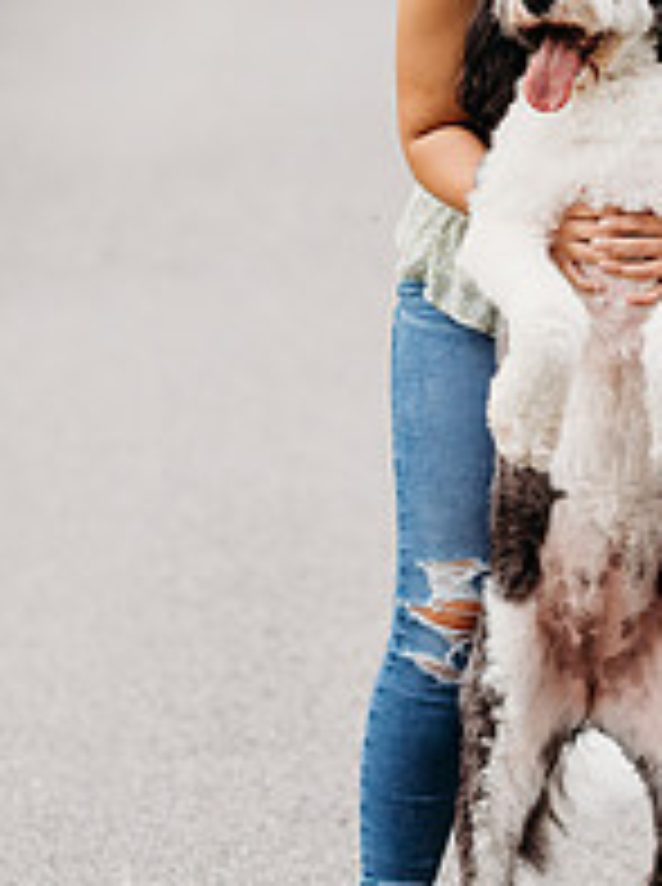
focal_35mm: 187
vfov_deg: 10.6
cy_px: 292
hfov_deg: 7.9
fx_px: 4784
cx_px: 585
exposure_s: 1/250
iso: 400
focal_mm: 85
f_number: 2.2
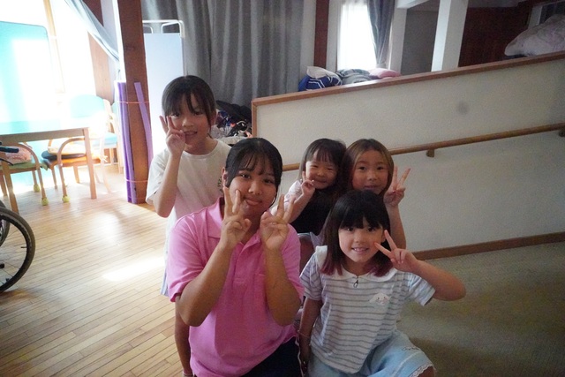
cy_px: 188
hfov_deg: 73.7
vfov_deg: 53.2
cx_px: 282
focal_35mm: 24
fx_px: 377
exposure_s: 1/640
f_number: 8
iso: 32000
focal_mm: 16
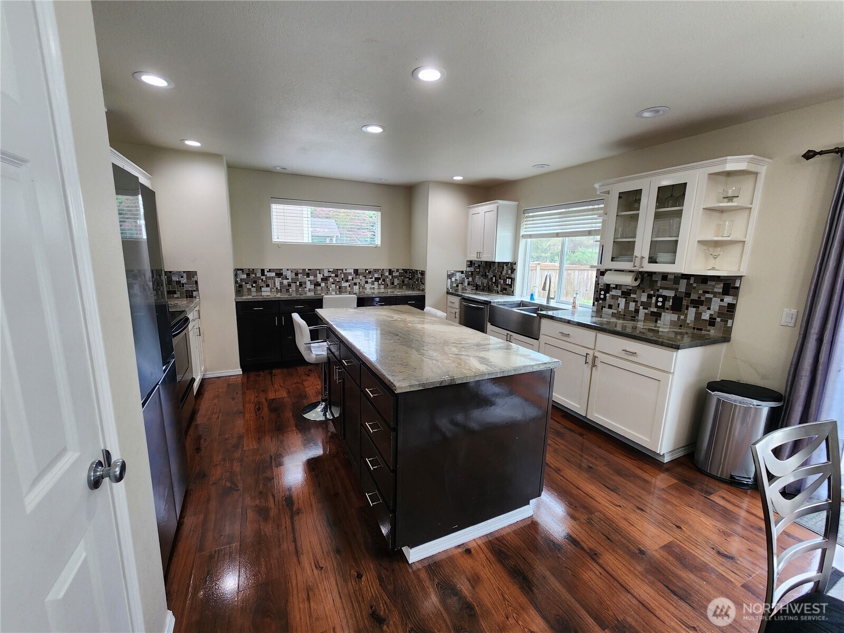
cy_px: 316
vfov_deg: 89.9
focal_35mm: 13
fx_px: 317
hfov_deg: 106.2
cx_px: 422
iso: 125
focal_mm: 2.2
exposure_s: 1/60
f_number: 2.2
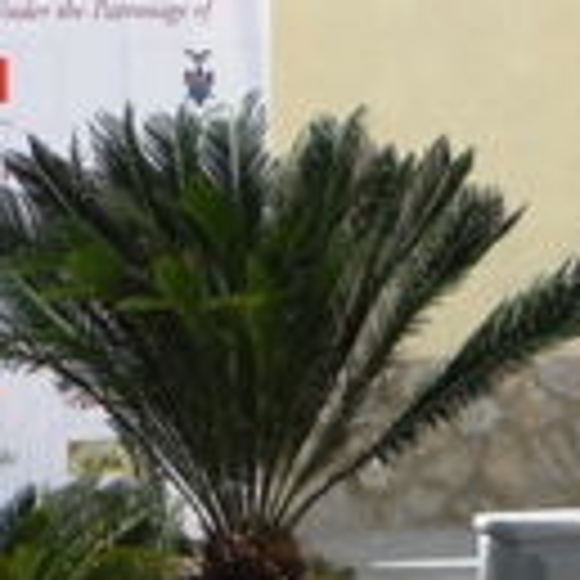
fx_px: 2389
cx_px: -396
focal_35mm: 126
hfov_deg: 12.8
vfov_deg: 13.6
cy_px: -45
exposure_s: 1/218
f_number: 5.5
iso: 64
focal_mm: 6.72
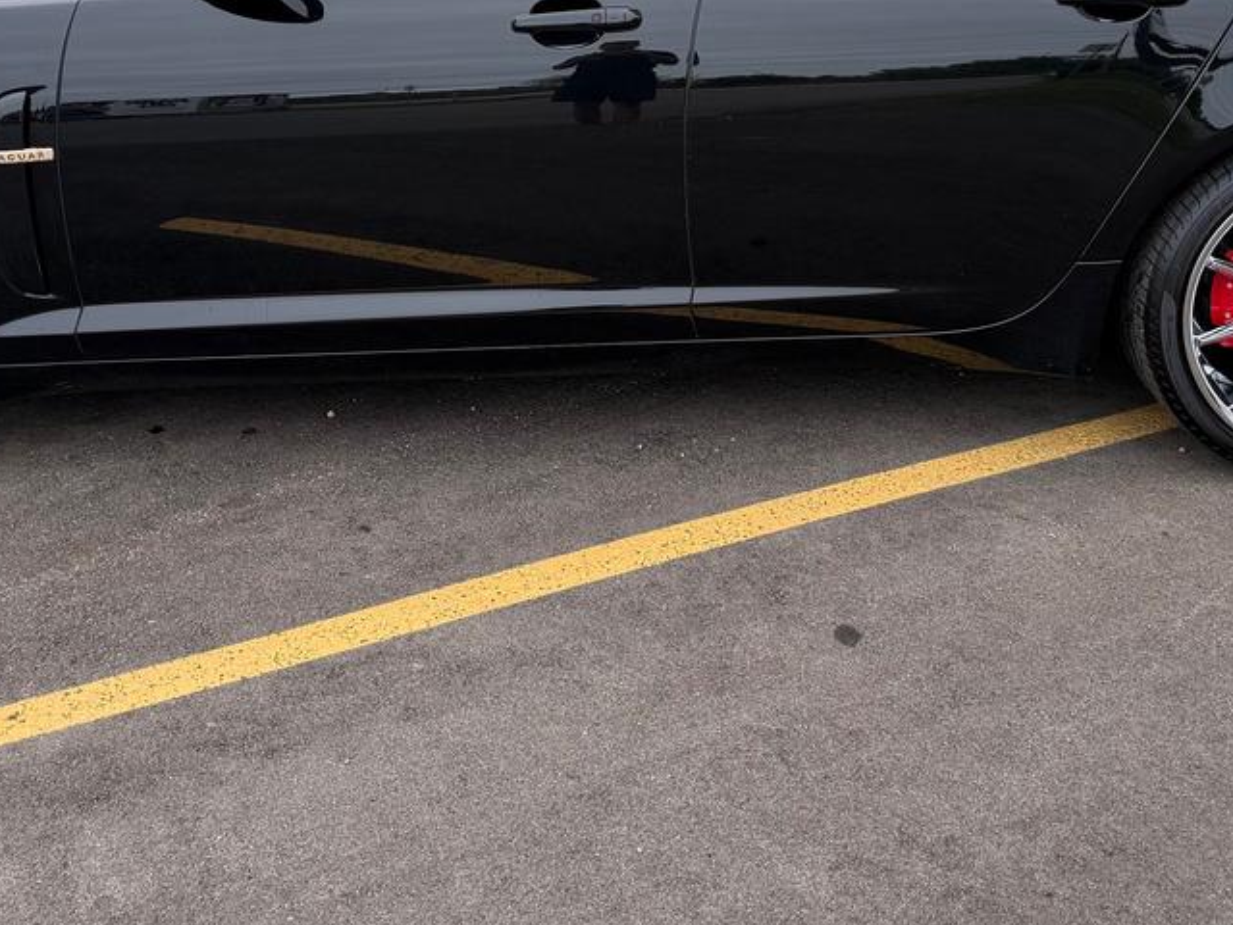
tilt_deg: -10.3
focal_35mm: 48
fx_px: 1710
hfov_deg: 39.6
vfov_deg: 28.6
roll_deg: +0.0
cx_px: 591
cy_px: 29
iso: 100
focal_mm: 6.76
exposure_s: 1/992
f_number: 1.78
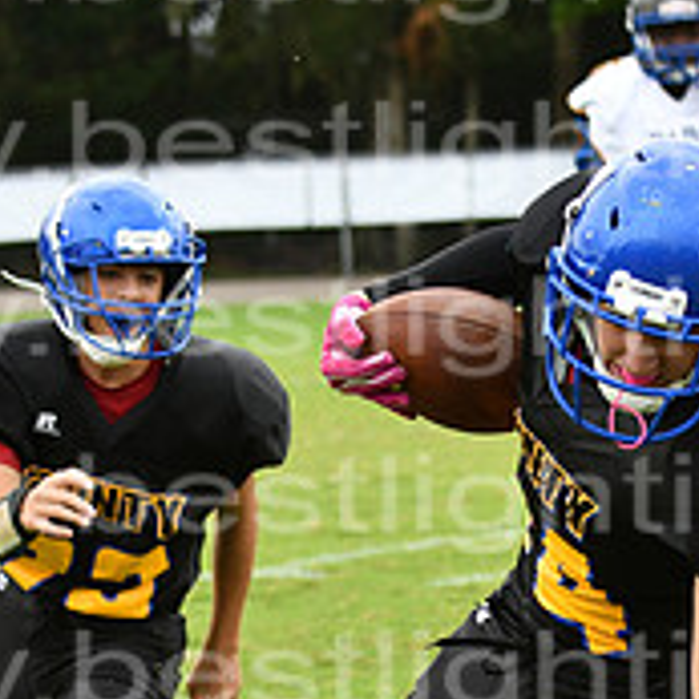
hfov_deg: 2.9
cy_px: 592
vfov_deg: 2.9
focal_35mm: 600
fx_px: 13707
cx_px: 610
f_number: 3.5
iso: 800
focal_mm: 140
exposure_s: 1/2000
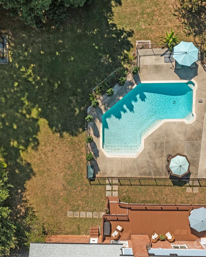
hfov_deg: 37.3
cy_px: 130
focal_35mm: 40
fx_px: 305
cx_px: 106
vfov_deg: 45.8
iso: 100
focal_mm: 10.26
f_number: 6.3
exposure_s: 1/640
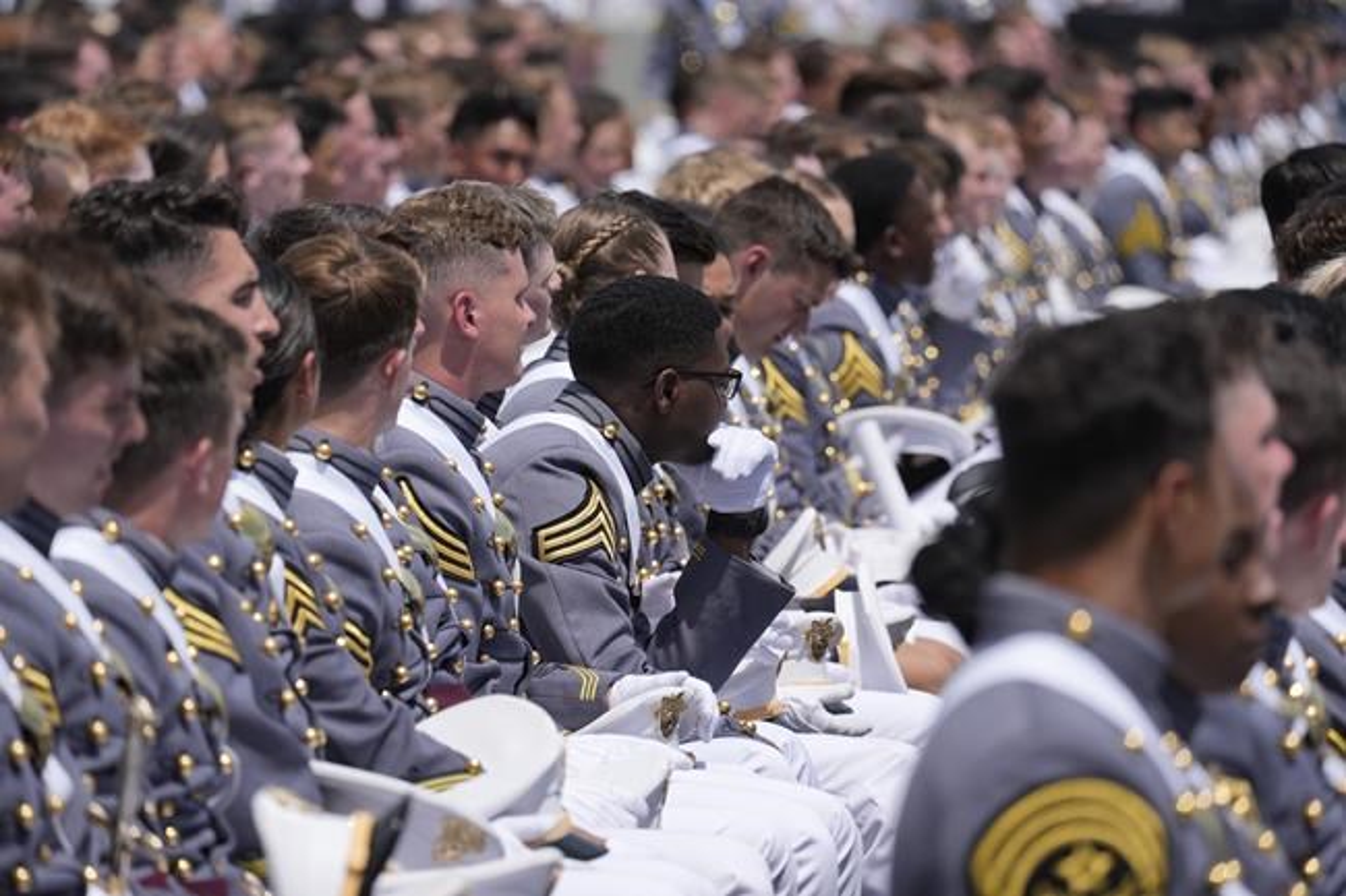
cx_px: 673
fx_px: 14951
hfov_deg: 5.2
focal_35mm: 400
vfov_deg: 3.4
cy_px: 448
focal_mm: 400
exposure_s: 1/1600
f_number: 9
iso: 400
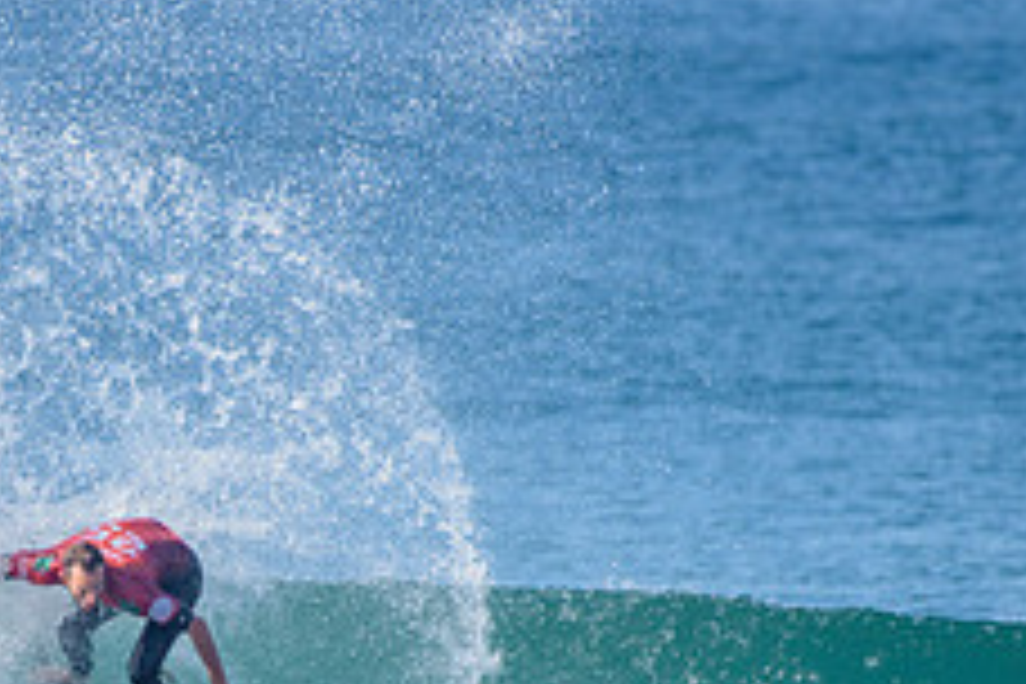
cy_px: 700
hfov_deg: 1.6
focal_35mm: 1271
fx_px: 36221
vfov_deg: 1.1
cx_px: 108
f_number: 5.6
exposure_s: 1/1600
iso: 180
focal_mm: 500
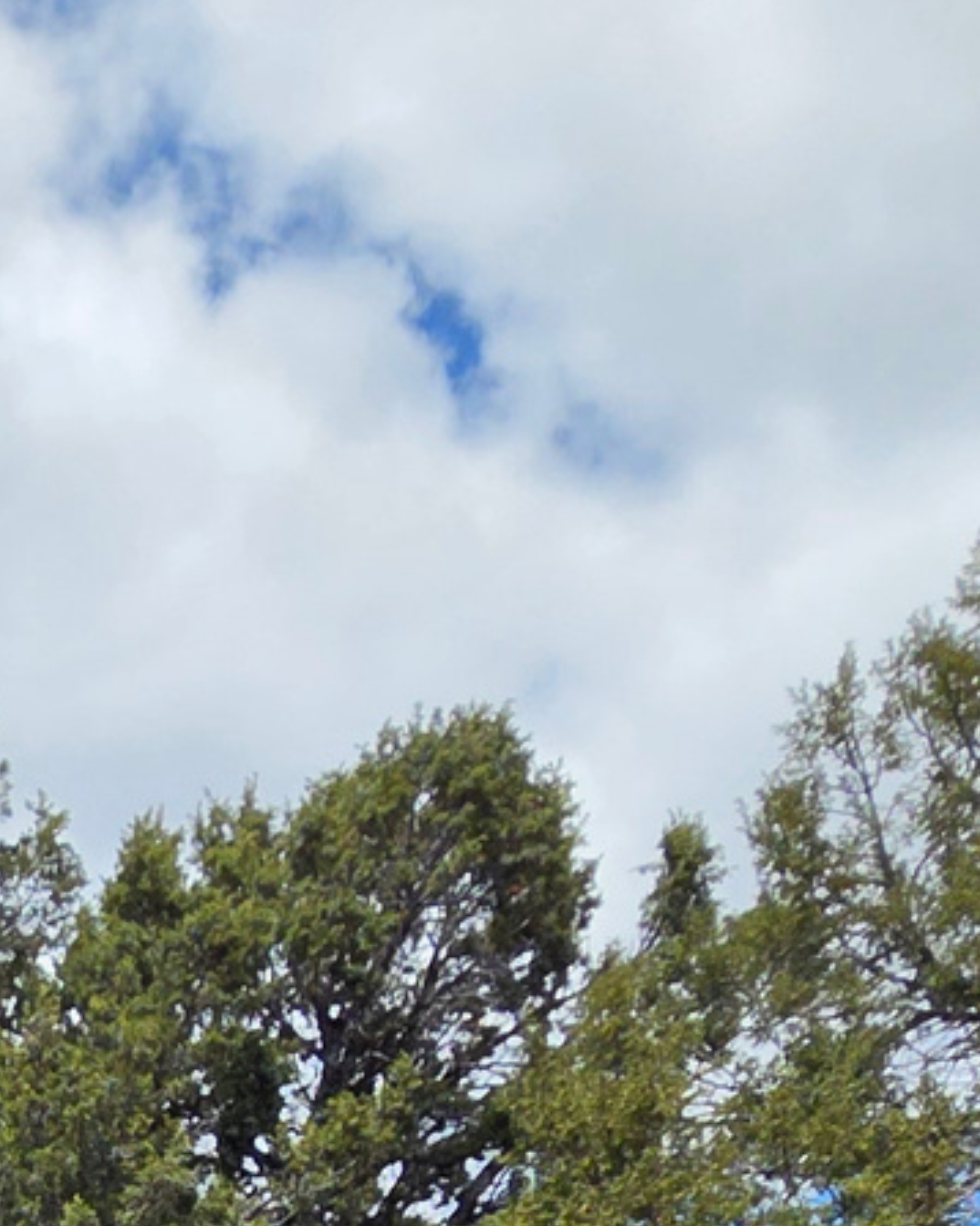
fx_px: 2104
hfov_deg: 20.4
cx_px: -671
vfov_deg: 25.1
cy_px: 1823
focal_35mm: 58
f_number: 2.2
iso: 100
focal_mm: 2.2
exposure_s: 1/3687
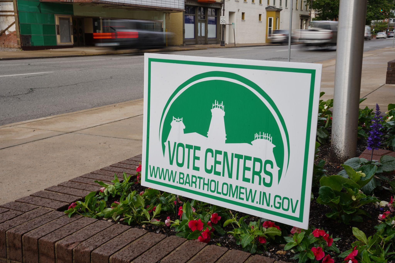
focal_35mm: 44
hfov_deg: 44.9
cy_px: 132
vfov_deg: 30.8
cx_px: 198
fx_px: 478
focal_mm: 43.6
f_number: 22
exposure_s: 1/4
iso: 50
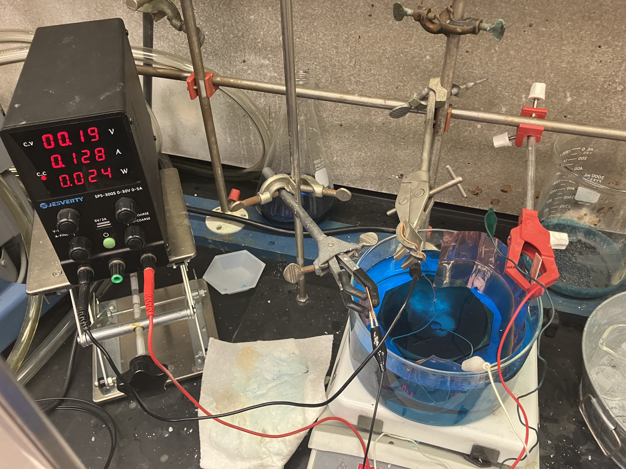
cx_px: 313
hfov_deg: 63.4
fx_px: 506
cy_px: 234
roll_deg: +0.2
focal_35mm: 28
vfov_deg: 49.7
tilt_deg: -41.8
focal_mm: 3.99
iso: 200
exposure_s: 1/60
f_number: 1.8
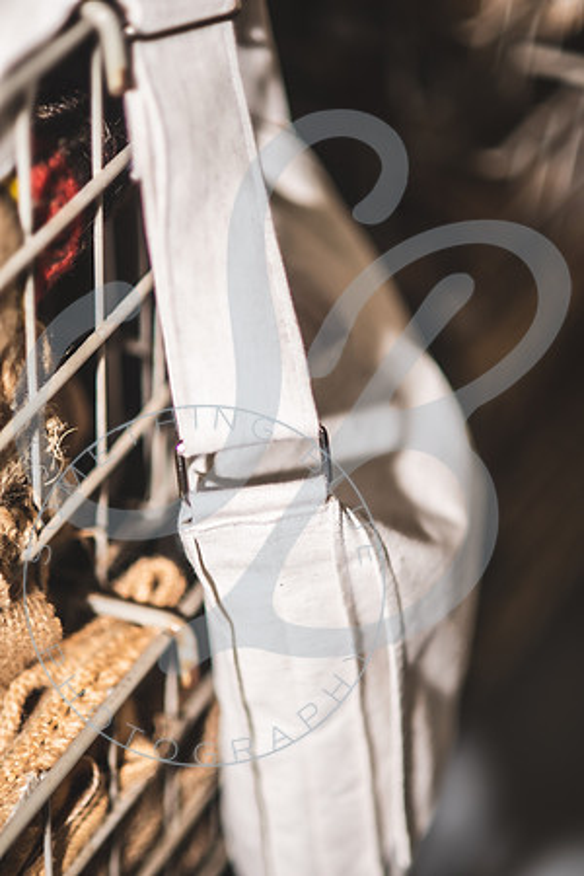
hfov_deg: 16.1
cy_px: 438
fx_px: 2068
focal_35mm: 85
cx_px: 292
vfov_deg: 23.9
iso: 50
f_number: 1.8
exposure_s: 1/200
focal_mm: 85
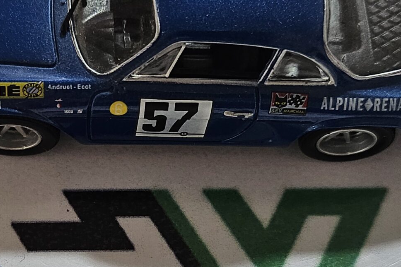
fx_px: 735
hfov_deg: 30.1
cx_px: 109
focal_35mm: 66
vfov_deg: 20.4
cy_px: 205
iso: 160
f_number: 1.8
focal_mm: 5
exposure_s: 1/100
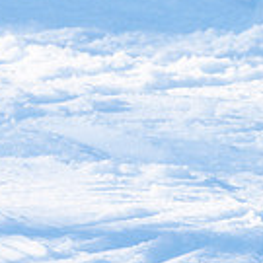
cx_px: -244
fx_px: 23303
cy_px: 57
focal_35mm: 2711
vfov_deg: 0.6
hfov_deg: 0.6
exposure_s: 1/2000
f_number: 8
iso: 1250
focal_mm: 560
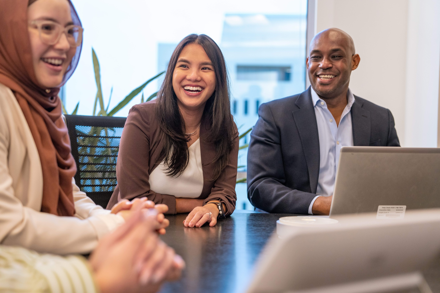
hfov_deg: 38.9
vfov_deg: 26.5
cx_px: 220
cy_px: 146
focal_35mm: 51
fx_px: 623
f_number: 2.8
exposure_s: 1/200
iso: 2000
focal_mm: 51
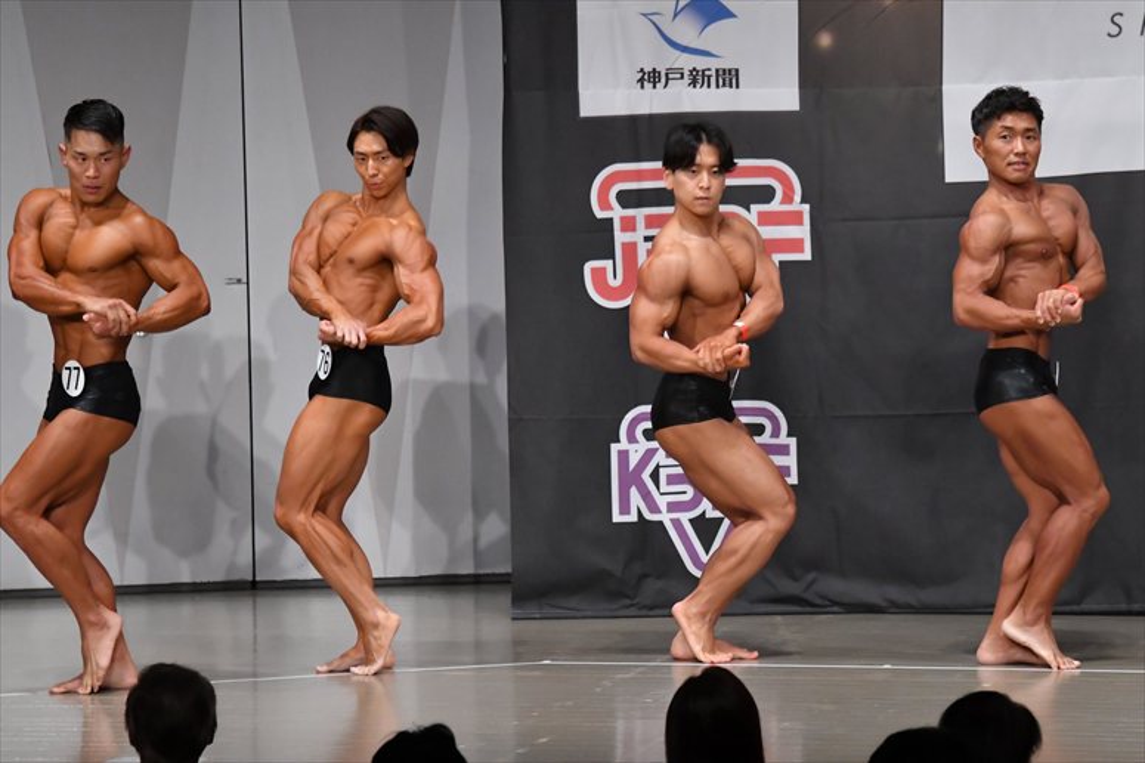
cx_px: 572
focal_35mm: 202
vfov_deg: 6.8
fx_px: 6422
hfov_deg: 10.2
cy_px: 382
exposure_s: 1/400
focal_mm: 135
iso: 5000
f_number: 5.6
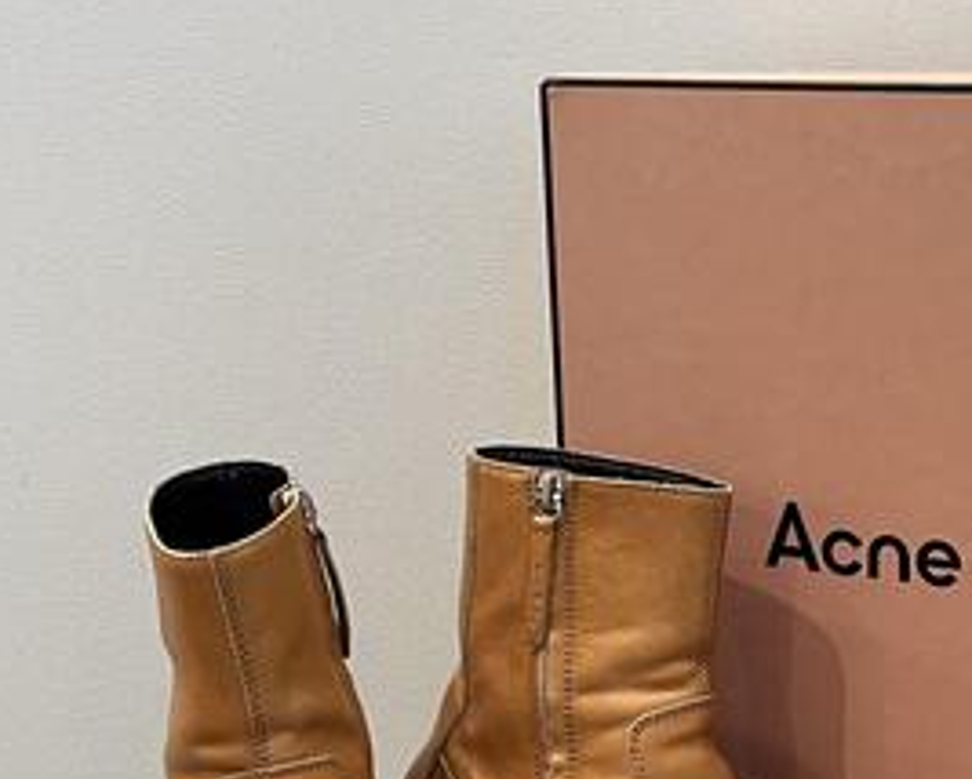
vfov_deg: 26.3
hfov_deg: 31.7
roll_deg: +0.9
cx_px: 841
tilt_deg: -13.4
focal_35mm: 57
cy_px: 601
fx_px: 1641
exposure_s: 1/63
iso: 125
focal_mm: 5.1
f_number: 1.6
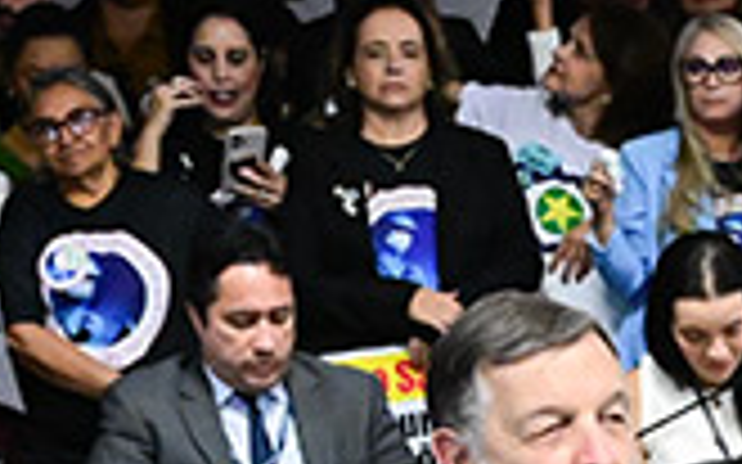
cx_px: 1286
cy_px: 689
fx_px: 3861
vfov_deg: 6.8
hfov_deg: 10.4
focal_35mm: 191
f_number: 4.5
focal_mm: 24
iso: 5000
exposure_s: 1/200
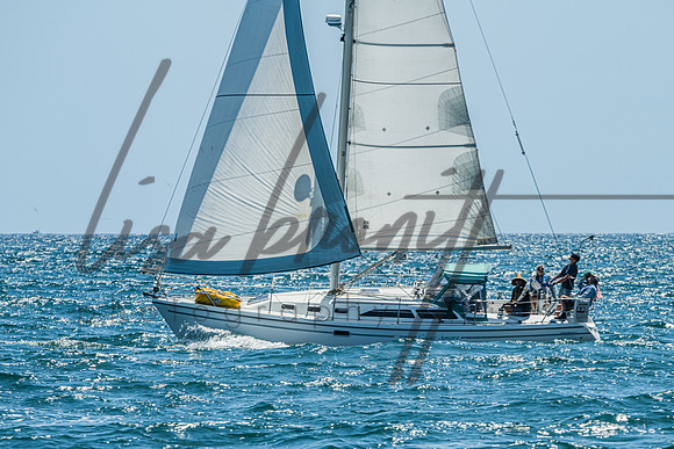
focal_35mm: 387
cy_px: 290
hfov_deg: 5.3
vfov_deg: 3.6
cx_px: 363
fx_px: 7251
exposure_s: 1/400
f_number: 9
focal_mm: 290
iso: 320
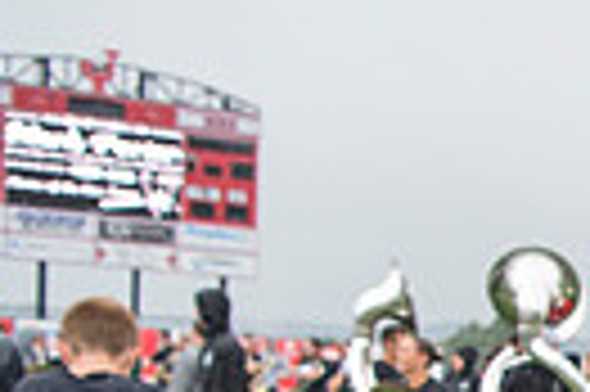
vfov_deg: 9.8
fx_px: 2177
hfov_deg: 13.2
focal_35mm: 133
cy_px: 678
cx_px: 1212
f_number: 4
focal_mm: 30
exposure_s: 1/500
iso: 400
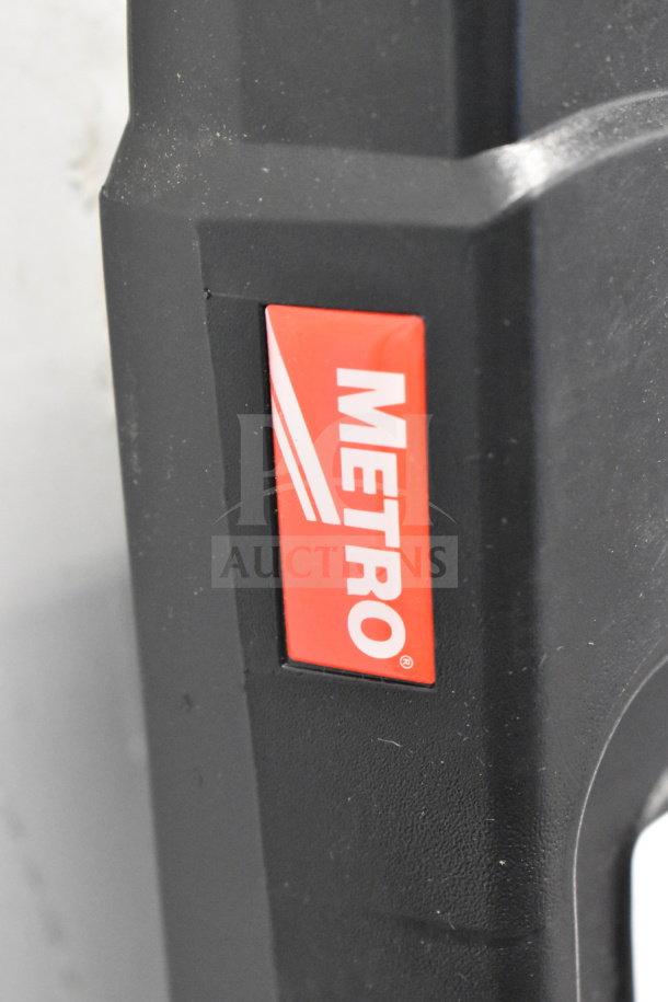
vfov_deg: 24.6
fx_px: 2296
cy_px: 501
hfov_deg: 16.6
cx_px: 334
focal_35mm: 82
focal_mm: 55
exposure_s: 1/100
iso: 10000
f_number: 5.6
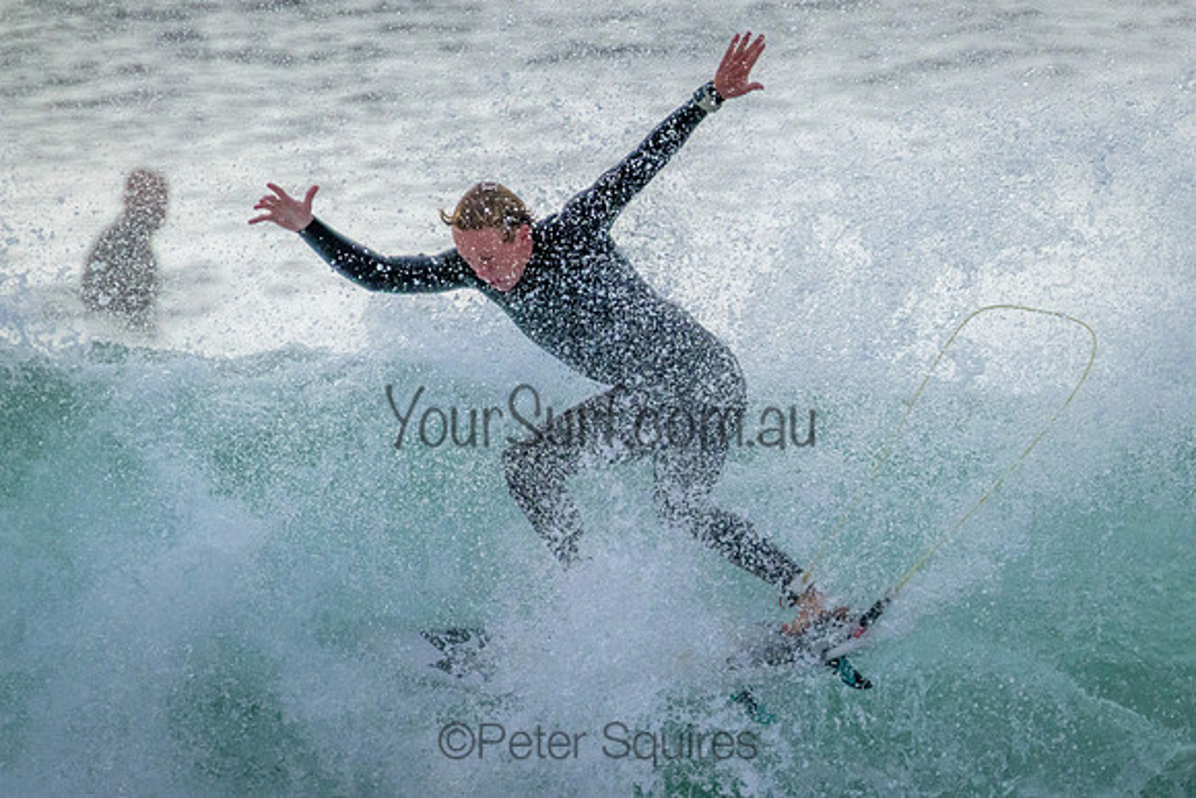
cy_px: 507
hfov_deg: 1.9
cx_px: 812
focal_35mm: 1087
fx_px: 36104
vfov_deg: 1.3
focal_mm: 800
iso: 5000
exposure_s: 1/2000
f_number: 11
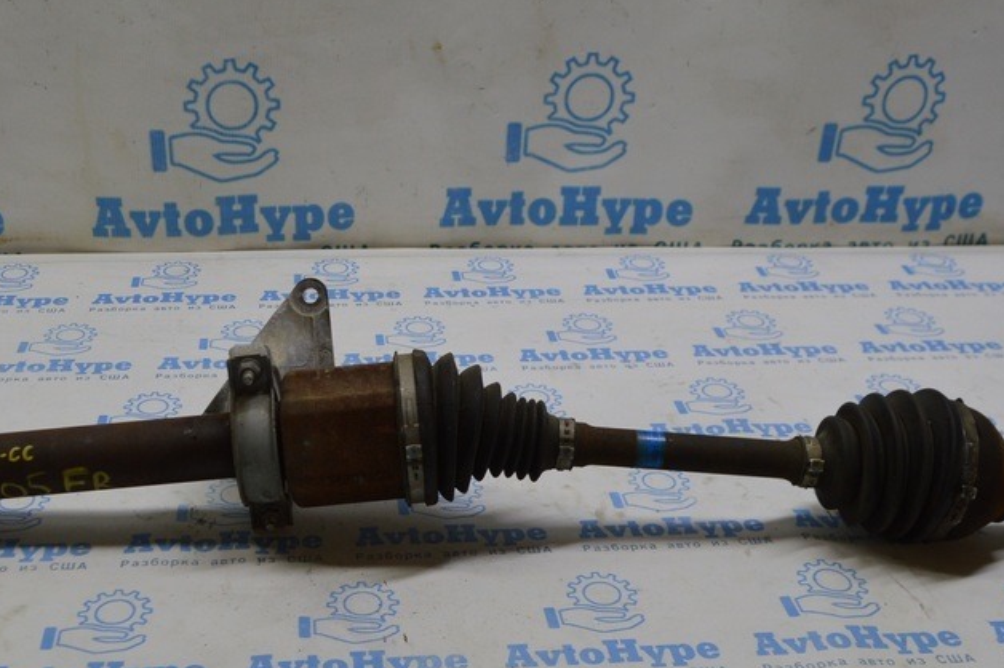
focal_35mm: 44
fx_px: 1226
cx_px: 396
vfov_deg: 30.5
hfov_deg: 44.3
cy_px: 356
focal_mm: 18
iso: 400
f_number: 5
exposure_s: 1/100
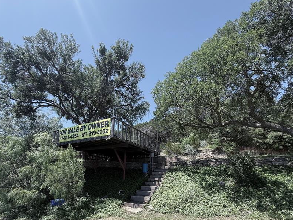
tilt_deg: +16.2
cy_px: 133
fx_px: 152
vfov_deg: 70.8
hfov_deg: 87.4
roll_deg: -2.0
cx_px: 131
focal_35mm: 18
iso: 50
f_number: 2.2
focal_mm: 2.22
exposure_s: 1/554
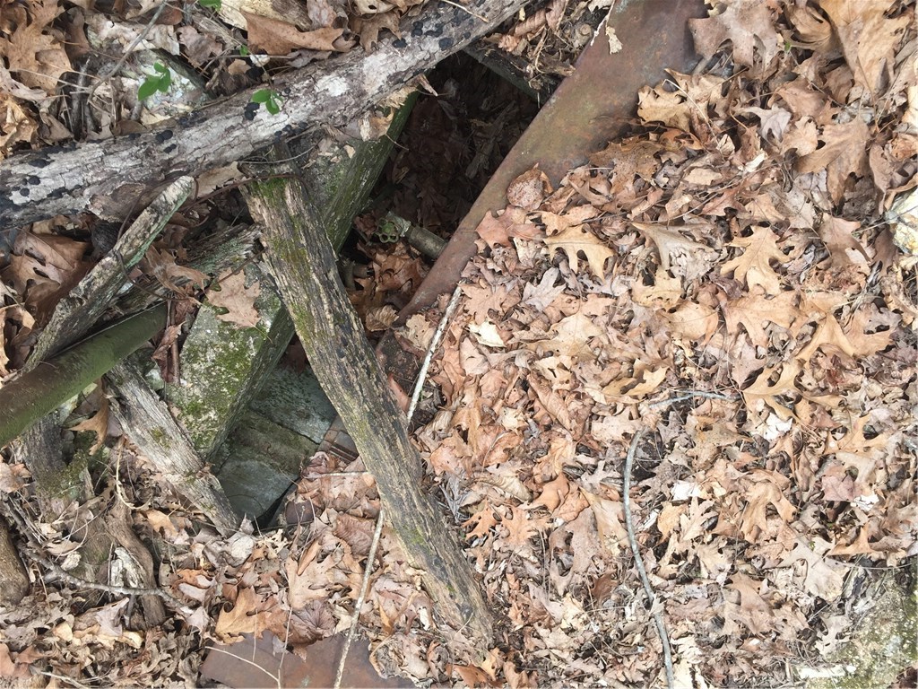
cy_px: 344
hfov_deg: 61.7
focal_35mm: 29
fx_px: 769
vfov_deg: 48.2
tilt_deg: -73.4
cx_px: 459
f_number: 2.2
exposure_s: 1/408
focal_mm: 4.15
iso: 32
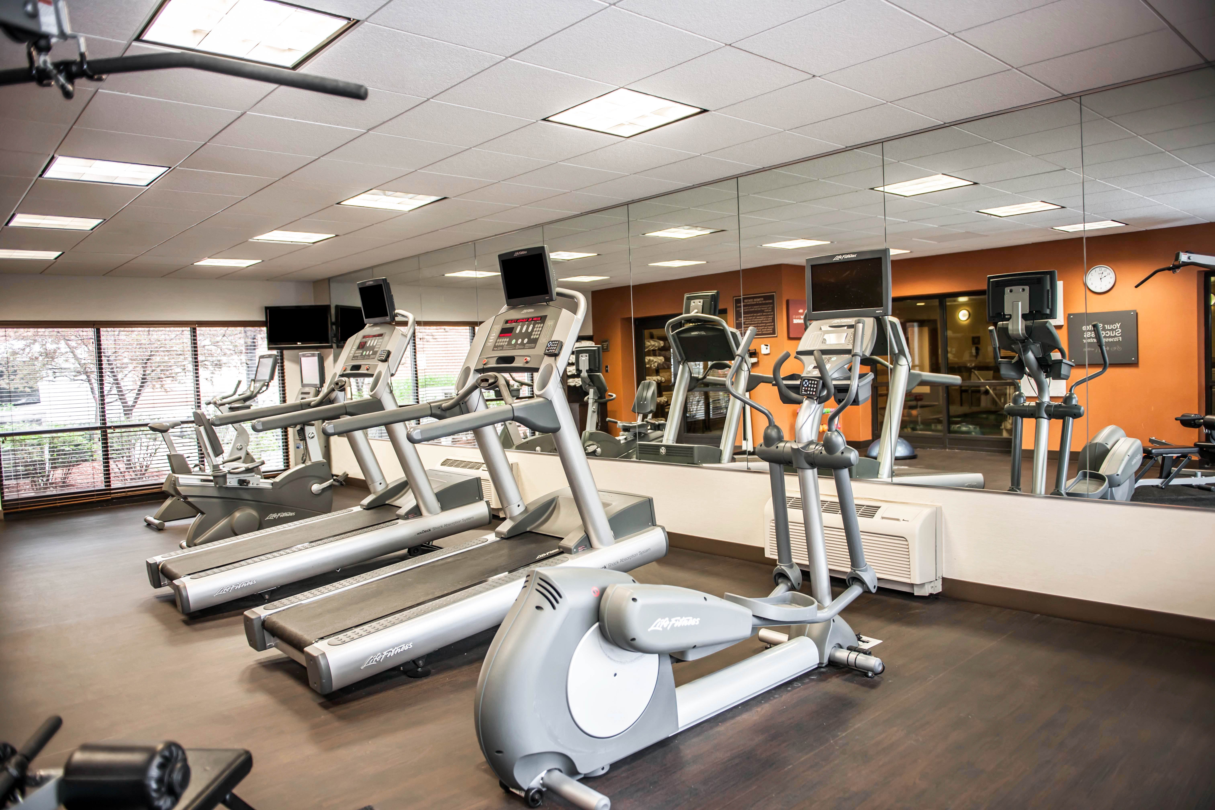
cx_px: 608
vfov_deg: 53.1
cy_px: 405
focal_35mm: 24
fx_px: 810
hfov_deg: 73.7
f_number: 2.8
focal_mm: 24
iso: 400
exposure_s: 1/40
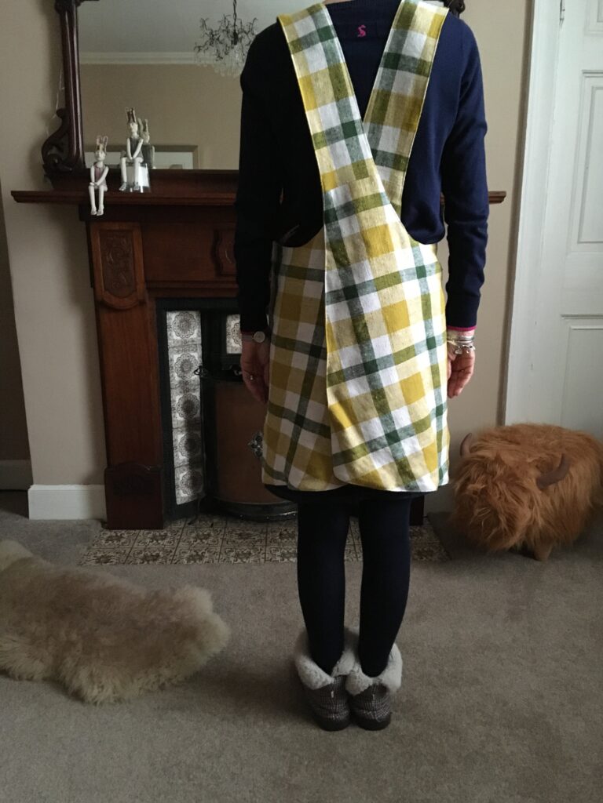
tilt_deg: -15.9
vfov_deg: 61.7
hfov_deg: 48.2
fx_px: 674
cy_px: 402
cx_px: 302
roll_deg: +1.5
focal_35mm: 29
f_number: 2.2
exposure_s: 1/17
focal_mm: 4.15
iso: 320
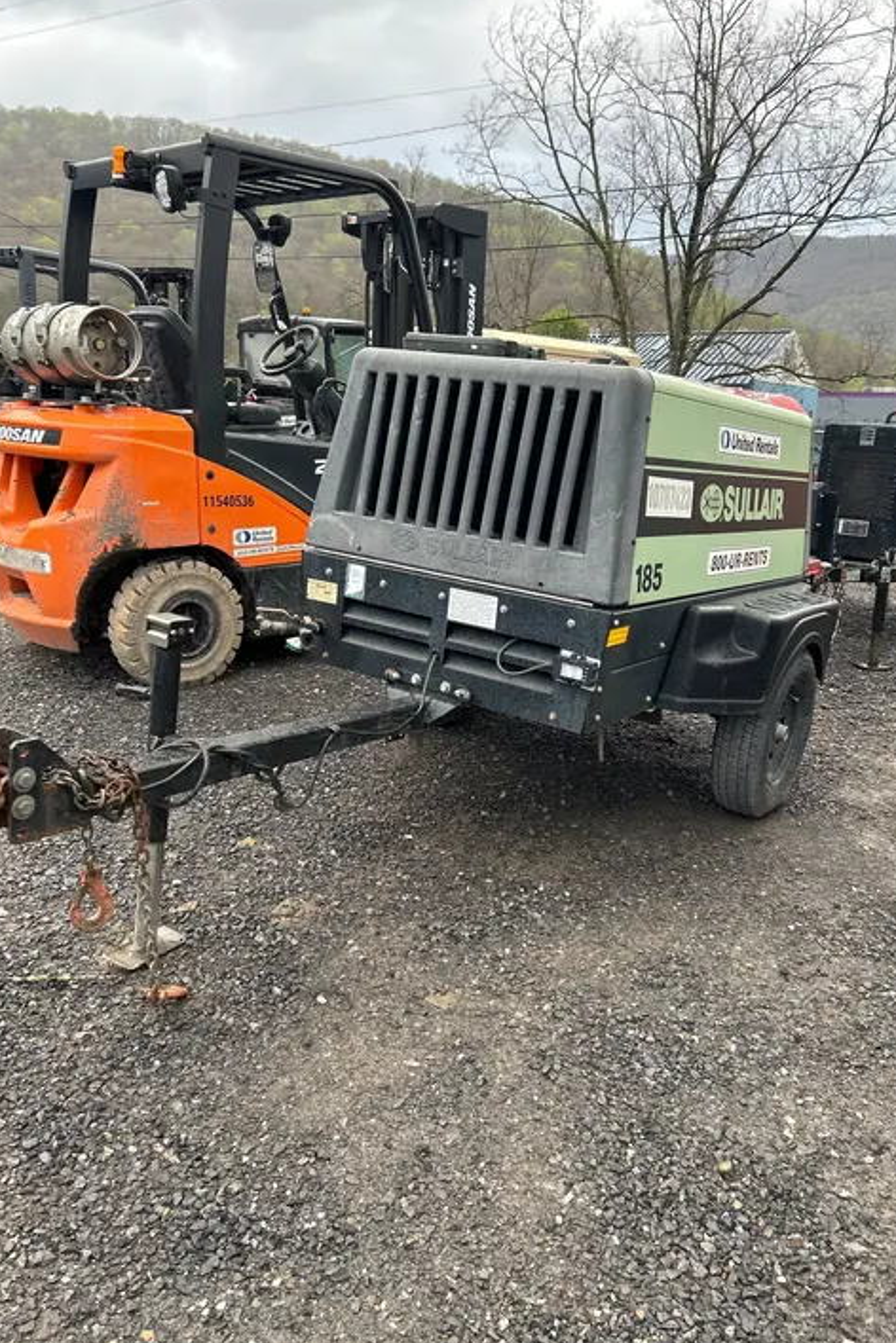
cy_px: 686
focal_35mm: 28
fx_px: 1045
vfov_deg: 65.5
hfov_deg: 46.4
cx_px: 475
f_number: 1.5
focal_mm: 5.7
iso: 80
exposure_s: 1/60
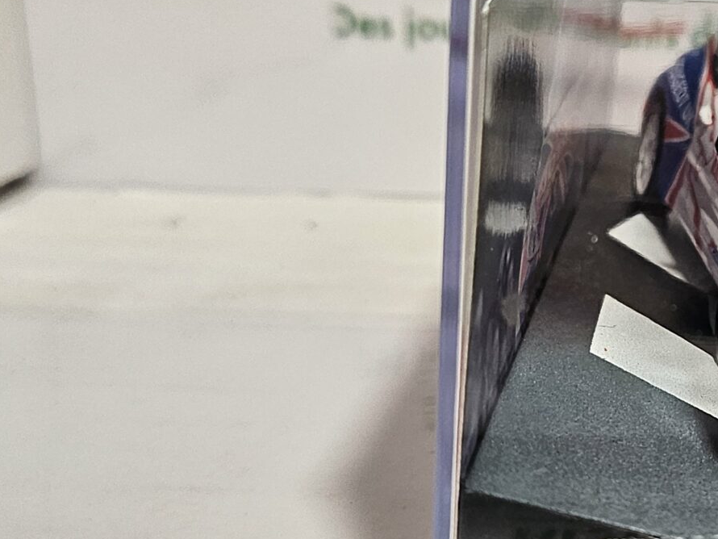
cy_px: 273
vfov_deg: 21.3
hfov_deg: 26.6
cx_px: 720
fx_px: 1432
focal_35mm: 69
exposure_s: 1/100
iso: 160
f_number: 1.8
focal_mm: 5
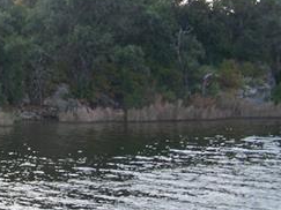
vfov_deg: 14.8
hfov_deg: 18.8
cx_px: -34
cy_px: 80
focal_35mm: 100
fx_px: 811
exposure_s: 1/80
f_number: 2.8
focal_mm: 6.3
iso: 64
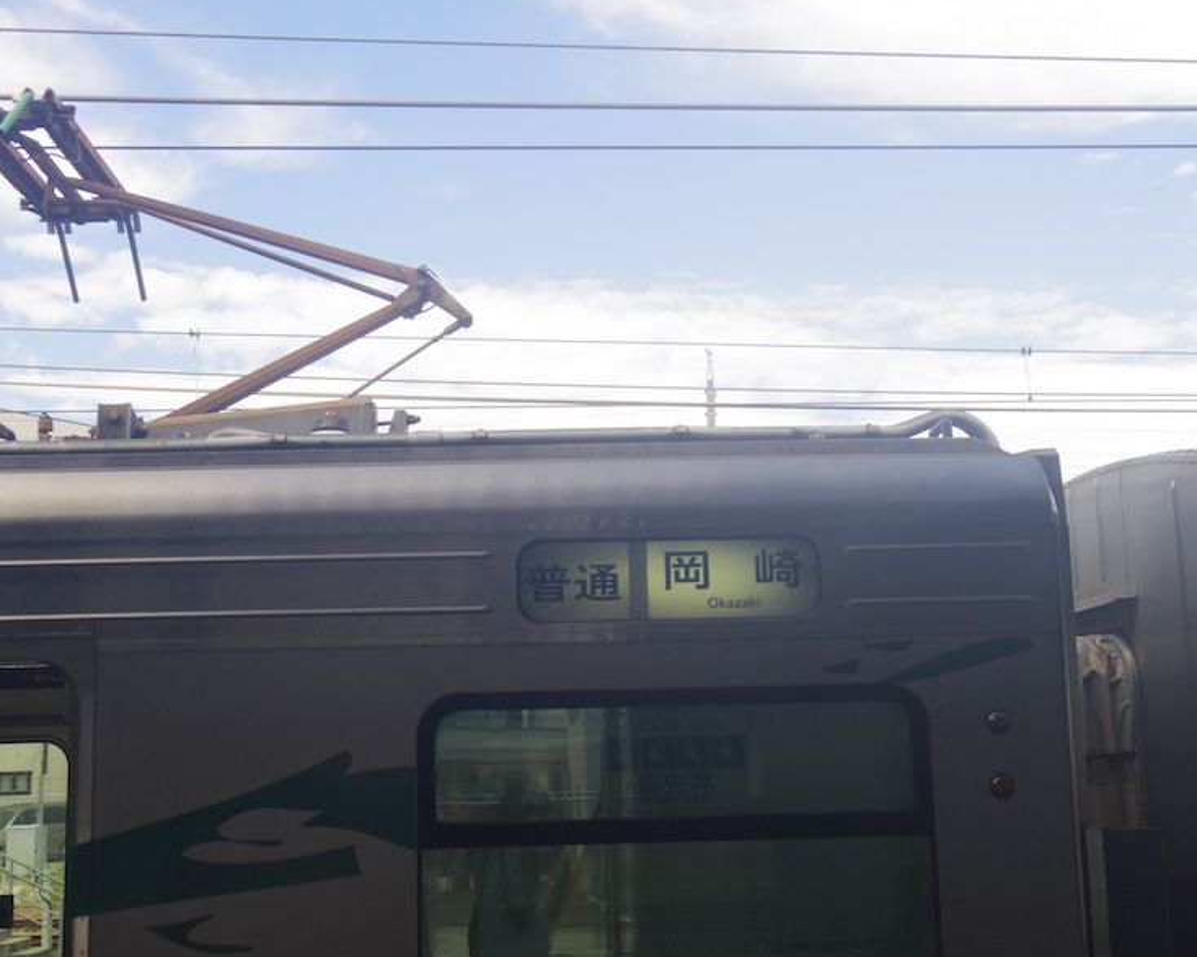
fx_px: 1771
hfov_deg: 37.3
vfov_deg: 30.2
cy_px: 471
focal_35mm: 50
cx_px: 626
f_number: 4.5
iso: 250
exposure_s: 1/400
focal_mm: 8.5
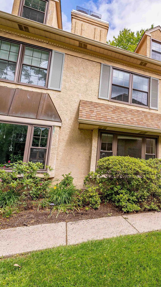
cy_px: 141
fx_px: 175
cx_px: 162
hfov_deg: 42.5
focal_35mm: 23
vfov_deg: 78.7
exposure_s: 1/500
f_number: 8
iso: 320
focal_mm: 14
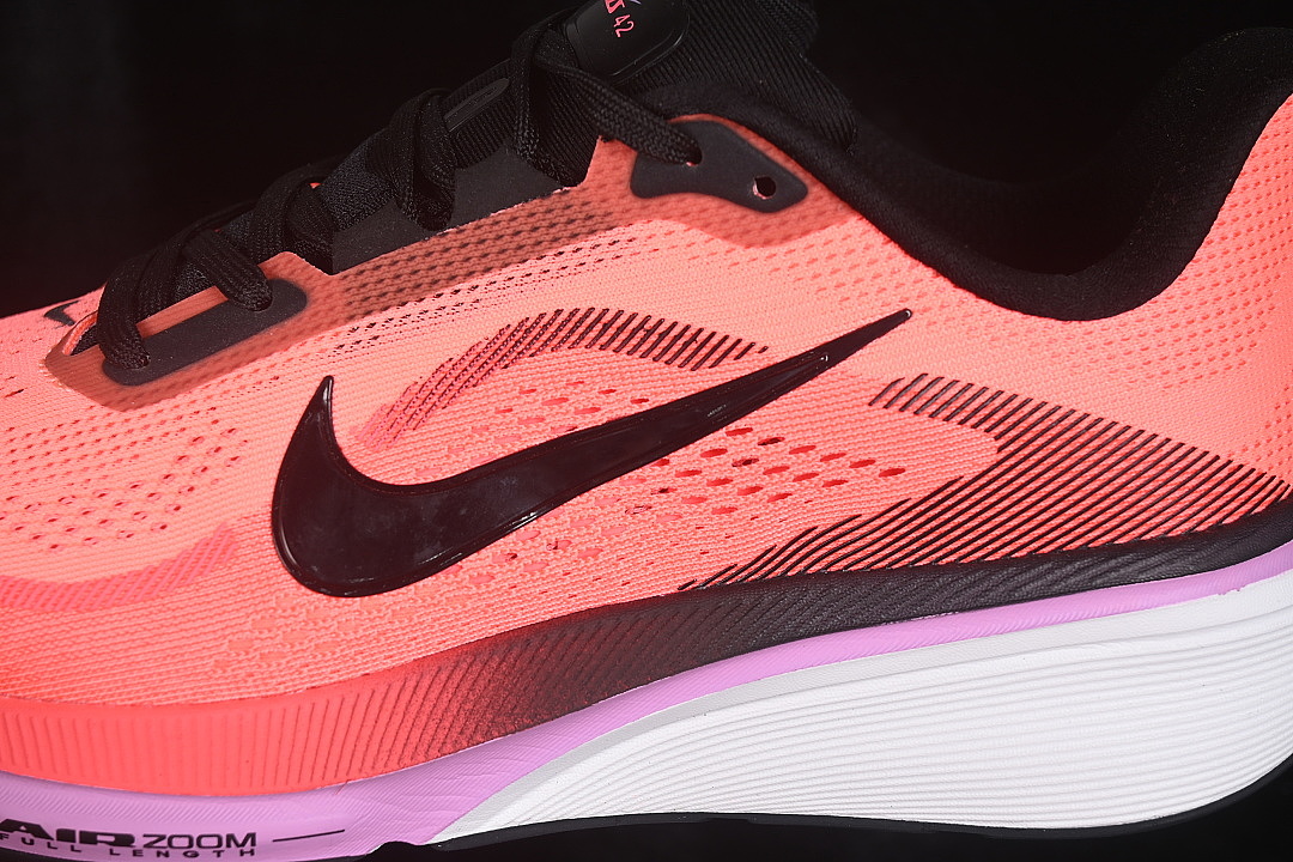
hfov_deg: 27.0
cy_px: 431
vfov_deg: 18.2
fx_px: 2694
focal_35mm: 75
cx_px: 646
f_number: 7.1
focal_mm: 50
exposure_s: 1/60
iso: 160
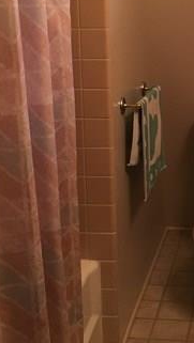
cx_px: 195
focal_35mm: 63
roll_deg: +0.4
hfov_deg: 18.6
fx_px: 575
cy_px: 87
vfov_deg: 32.7
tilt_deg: -7.7
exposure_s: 1/30
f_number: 2.2
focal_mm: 4.15
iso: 160
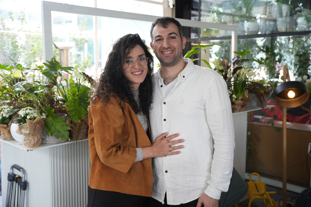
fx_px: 358
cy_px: 104
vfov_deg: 32.3
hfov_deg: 47.0
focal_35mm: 41
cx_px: 156
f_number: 4
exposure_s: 1/160
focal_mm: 41.4
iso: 1000
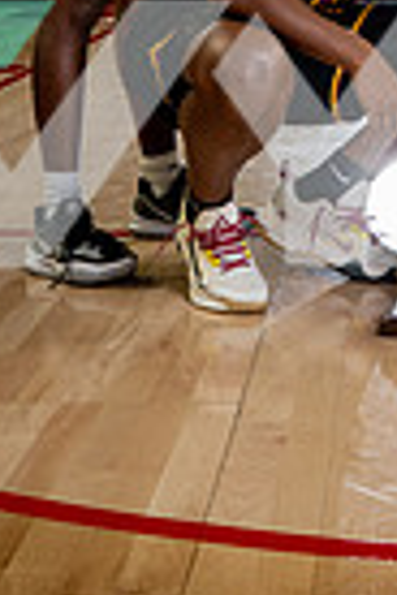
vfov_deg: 17.0
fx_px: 1886
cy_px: -168
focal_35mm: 114
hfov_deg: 11.8
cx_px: 440
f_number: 6.3
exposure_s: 1/250
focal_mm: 35
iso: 250
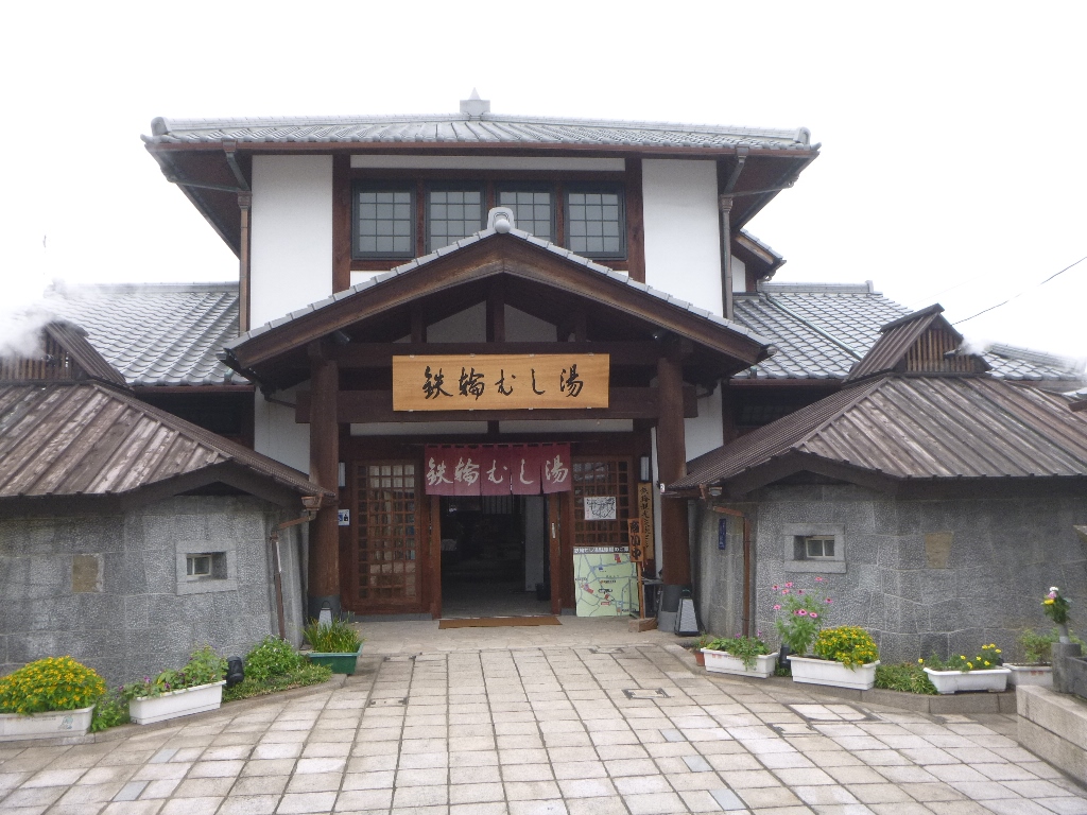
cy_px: 408
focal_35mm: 31
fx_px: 973
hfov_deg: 58.4
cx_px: 544
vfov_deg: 45.4
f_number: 4.2
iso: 100
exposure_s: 1/80
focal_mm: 5.5
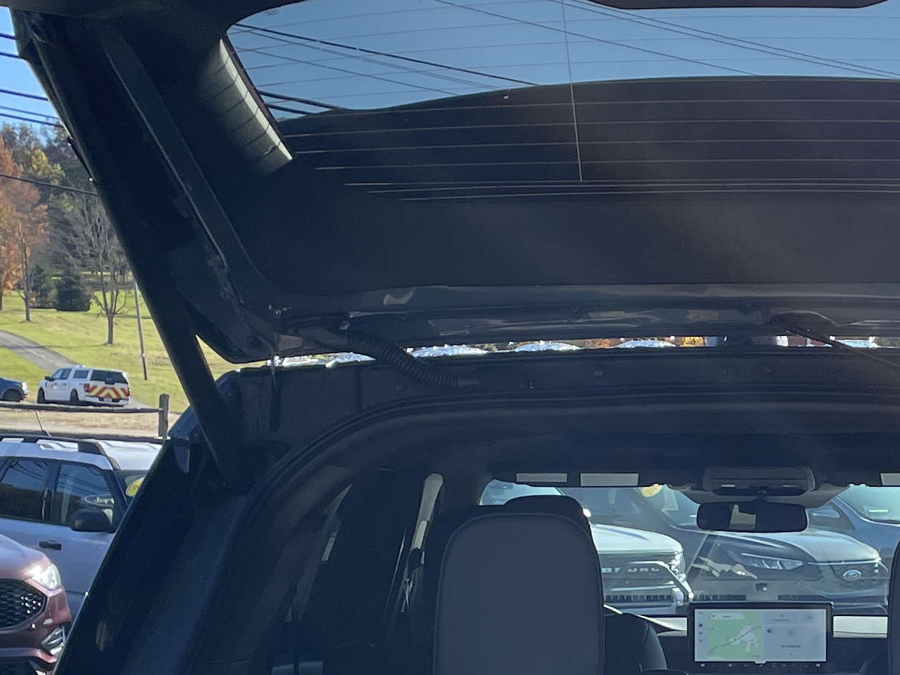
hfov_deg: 22.2
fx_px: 2262
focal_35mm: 87
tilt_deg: -3.5
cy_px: 600
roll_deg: -0.3
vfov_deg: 16.8
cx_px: 739
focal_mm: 4.2
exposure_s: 1/1984
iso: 32
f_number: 1.6
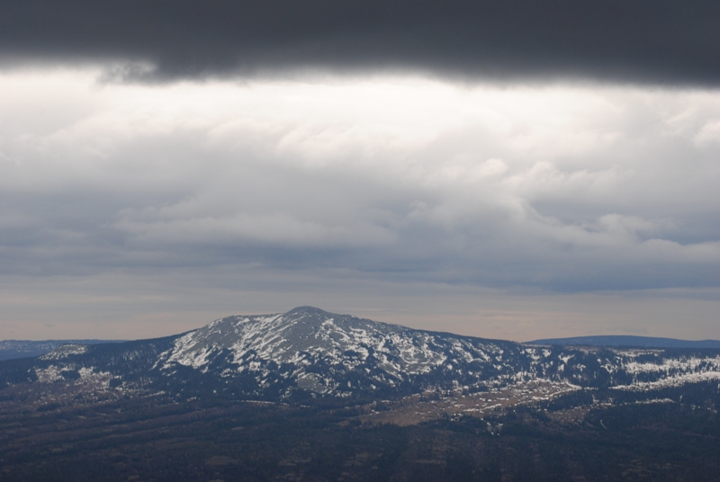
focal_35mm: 72
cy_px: 241
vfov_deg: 19.0
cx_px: 360
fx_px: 1442
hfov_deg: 28.0
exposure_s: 1/250
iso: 110
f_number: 10
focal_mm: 48
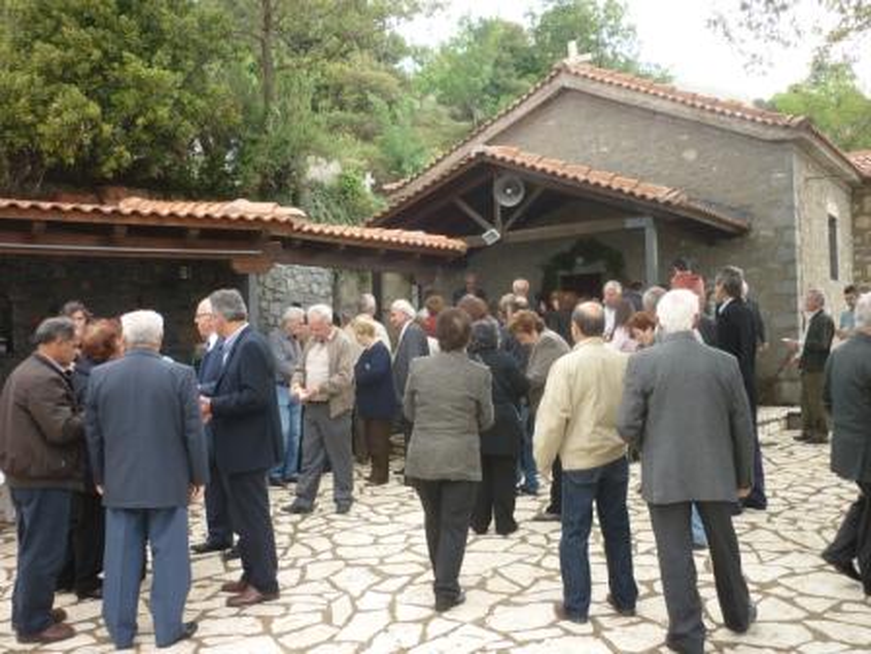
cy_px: 327
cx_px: 436
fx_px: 830
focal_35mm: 33
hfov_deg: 55.4
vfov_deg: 42.9
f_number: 2.8
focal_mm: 5.5
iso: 80
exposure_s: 1/125
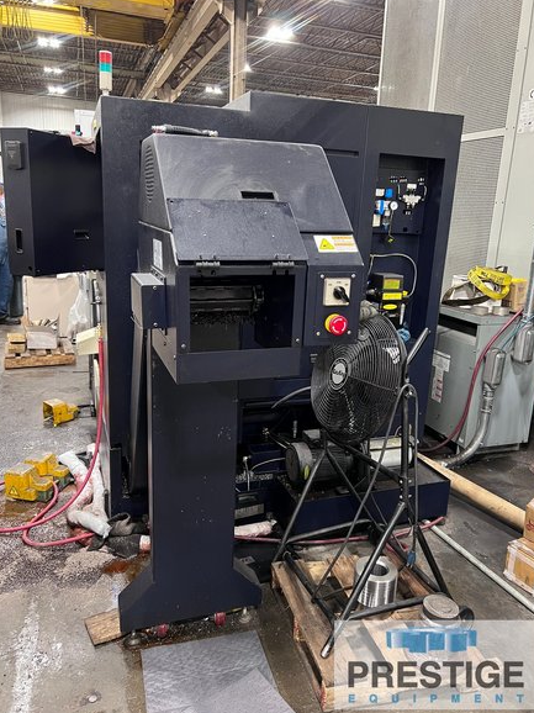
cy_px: 350
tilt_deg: -12.7
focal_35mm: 27
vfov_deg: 65.3
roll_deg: -2.1
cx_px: 271
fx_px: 556
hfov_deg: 51.3
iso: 400
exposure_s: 1/60
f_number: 1.5
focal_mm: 5.7
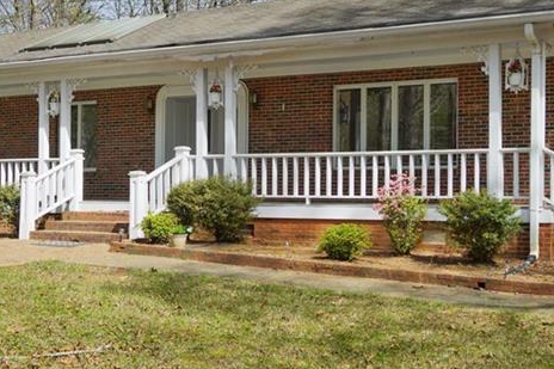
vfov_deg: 21.2
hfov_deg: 31.4
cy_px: 130
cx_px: 257
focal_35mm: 64
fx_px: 984
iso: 100
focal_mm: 29
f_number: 8
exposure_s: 1/320
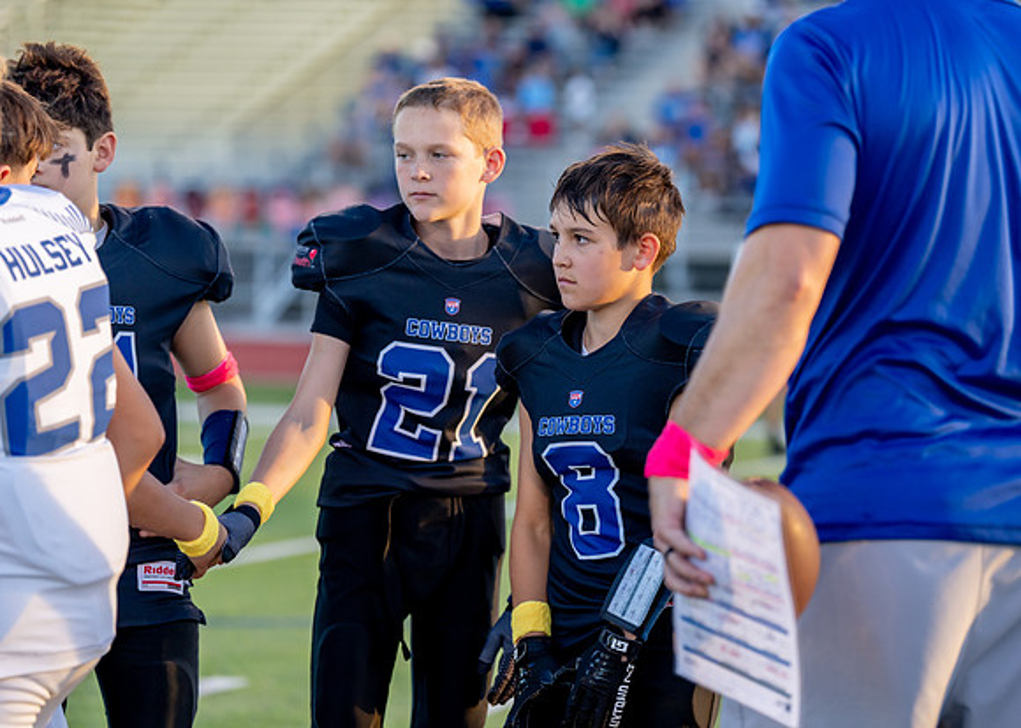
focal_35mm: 134
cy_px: 389
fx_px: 3890
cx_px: 576
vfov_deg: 10.7
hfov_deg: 14.9
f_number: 2.8
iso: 320
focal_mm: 114
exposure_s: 1/640
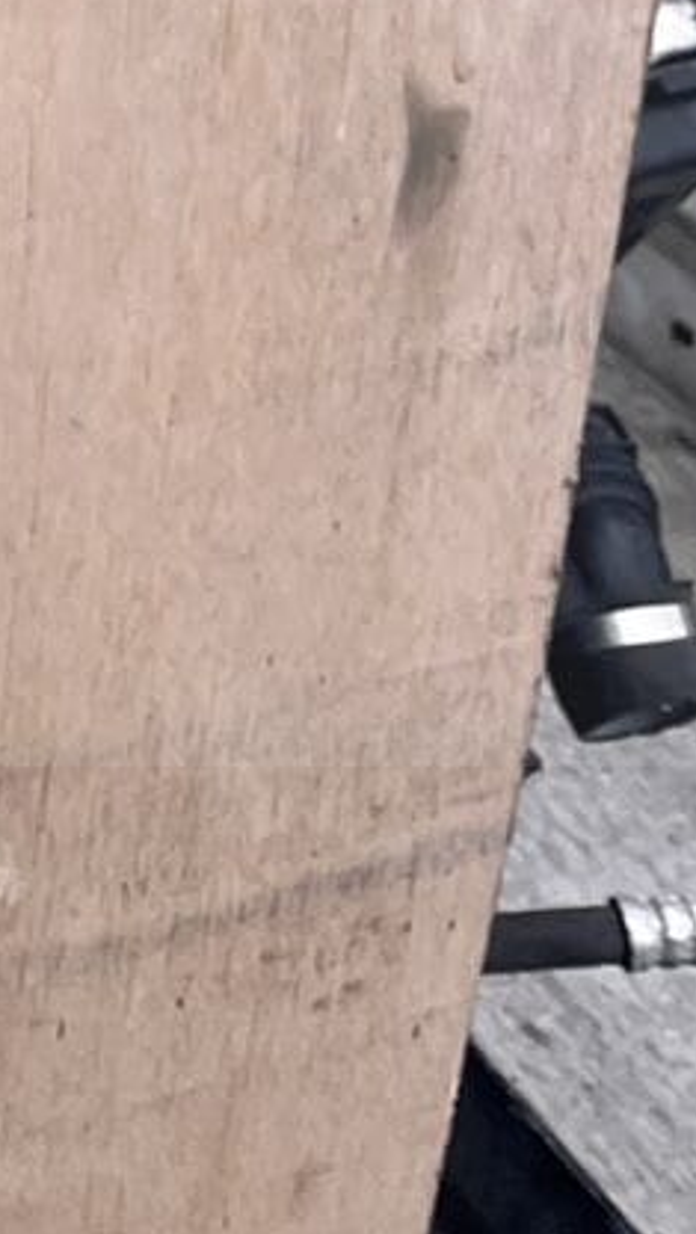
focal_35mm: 139
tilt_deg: -15.3
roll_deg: -1.6
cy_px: -1506
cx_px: -1436
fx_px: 4554
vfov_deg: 12.7
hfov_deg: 7.6
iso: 50
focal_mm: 5.1
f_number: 1.6
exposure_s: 1/761
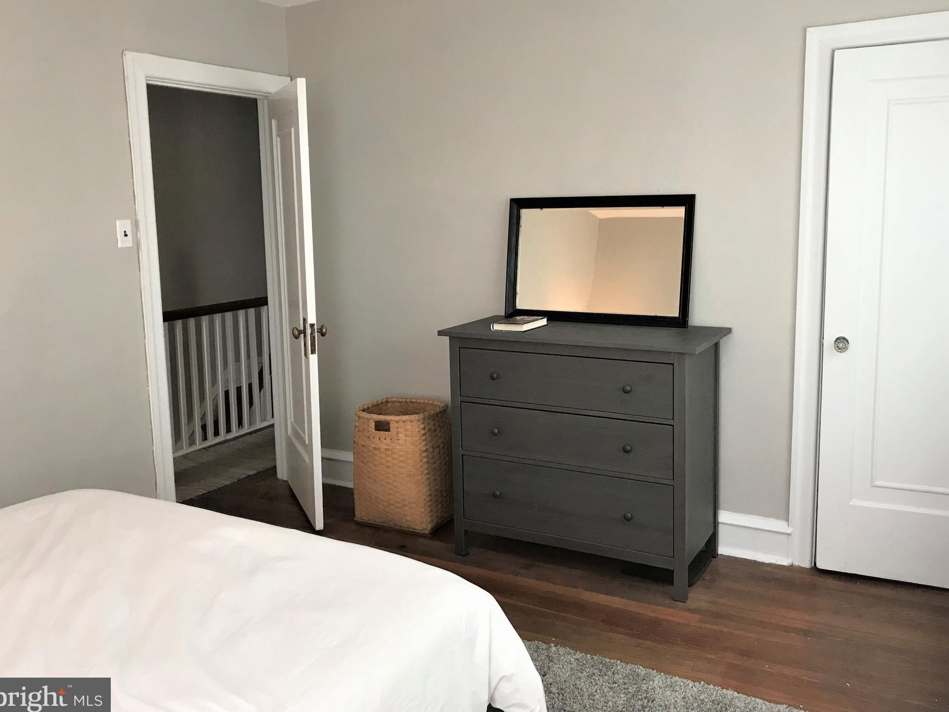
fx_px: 850
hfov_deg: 58.3
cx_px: 508
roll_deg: +0.8
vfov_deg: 45.4
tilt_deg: -7.8
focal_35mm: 31
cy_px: 325
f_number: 1.8
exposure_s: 1/24
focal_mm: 3.99
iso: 40
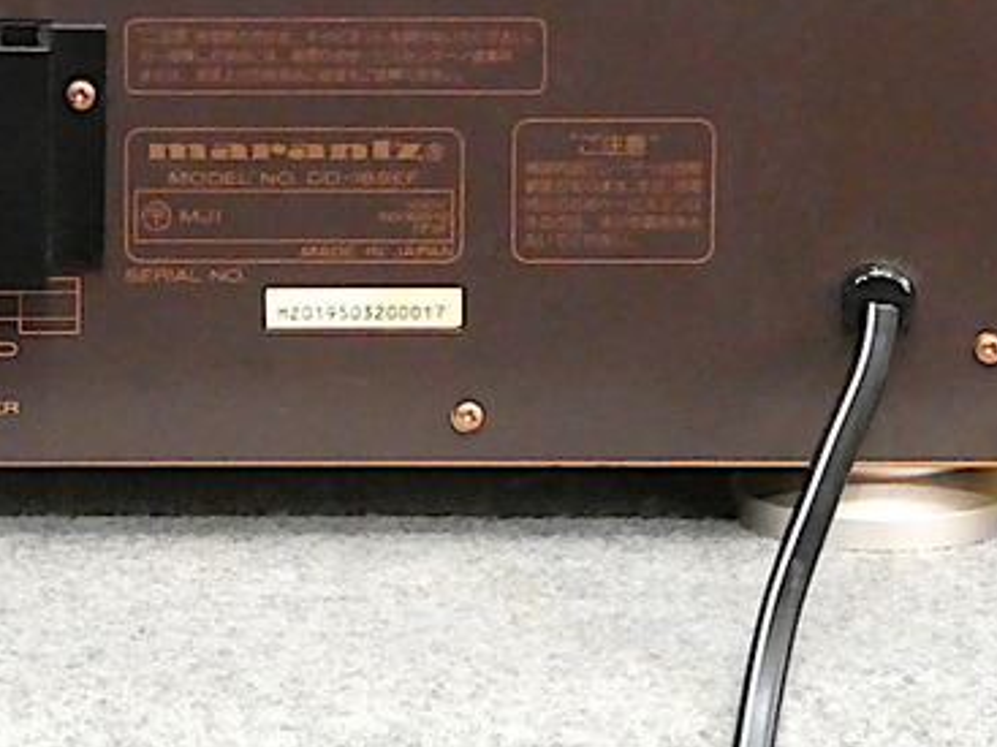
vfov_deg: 4.9
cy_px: -5
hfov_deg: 6.6
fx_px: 8666
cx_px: 62
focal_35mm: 301
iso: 1600
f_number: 6.3
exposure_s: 1/40
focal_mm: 20.6
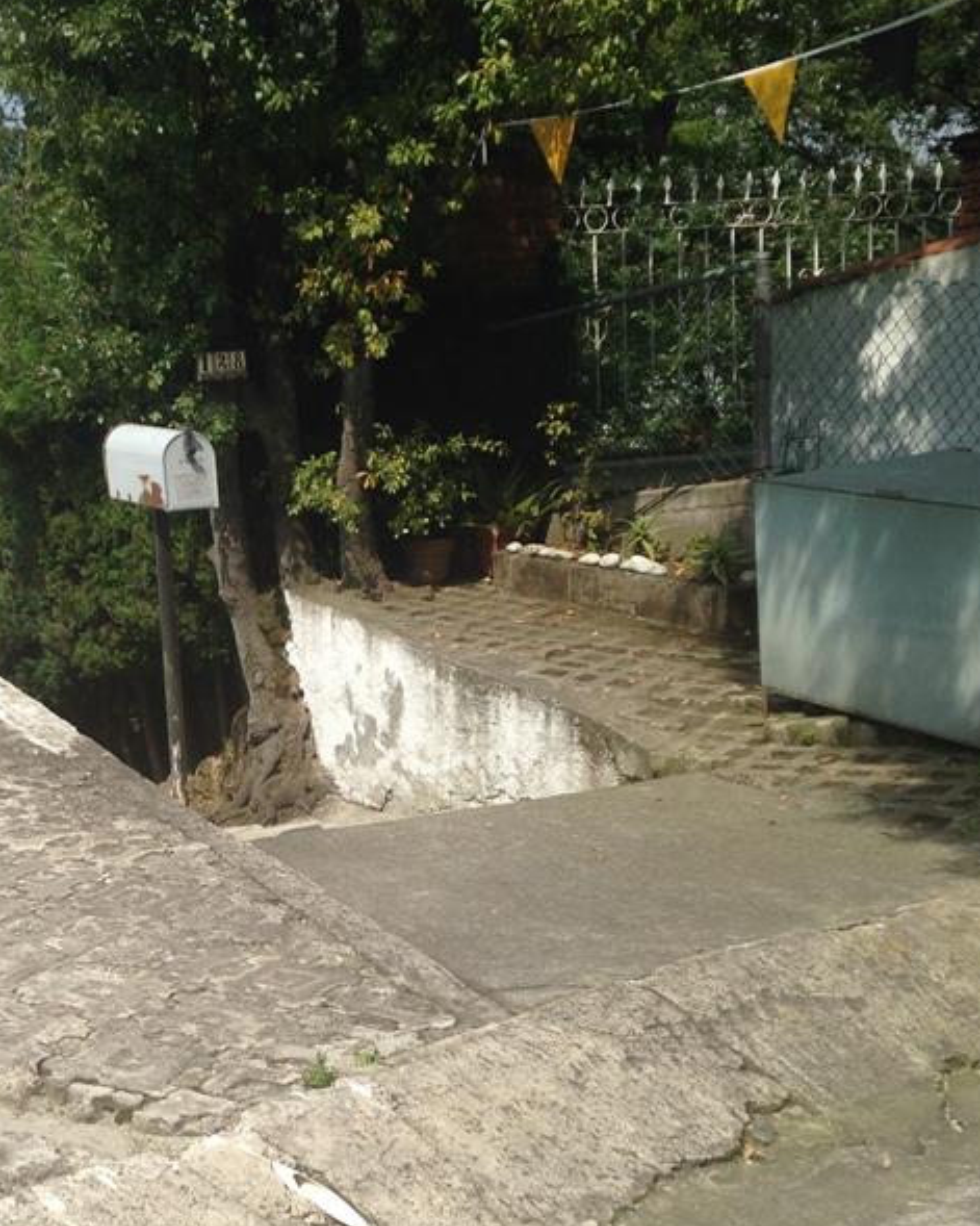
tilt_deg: -14.7
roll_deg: +2.6
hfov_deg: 26.3
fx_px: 2031
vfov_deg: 33.4
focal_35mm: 56
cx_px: 112
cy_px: 751
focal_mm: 4.12
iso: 50
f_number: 2.4
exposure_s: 1/1869
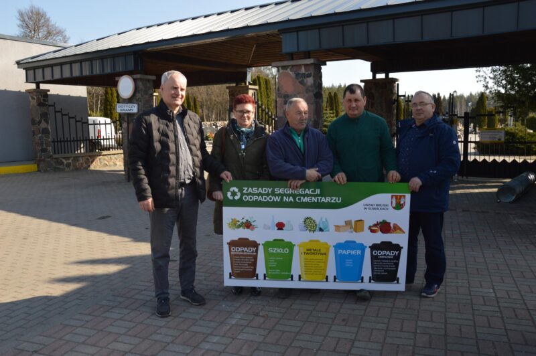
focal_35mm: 32
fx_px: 469
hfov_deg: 59.5
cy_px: 178
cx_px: 268
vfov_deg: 41.6
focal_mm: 21
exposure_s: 1/160
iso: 100
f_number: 6.3
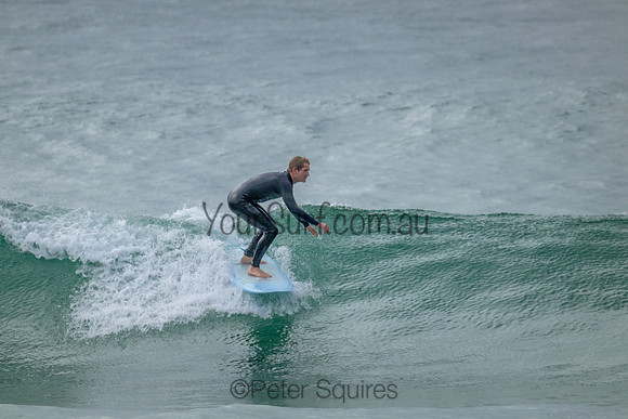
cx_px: 314
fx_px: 13958
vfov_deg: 1.7
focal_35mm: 800
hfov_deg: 2.6
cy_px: 210
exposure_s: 1/1600
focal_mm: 800
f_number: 11
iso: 2200
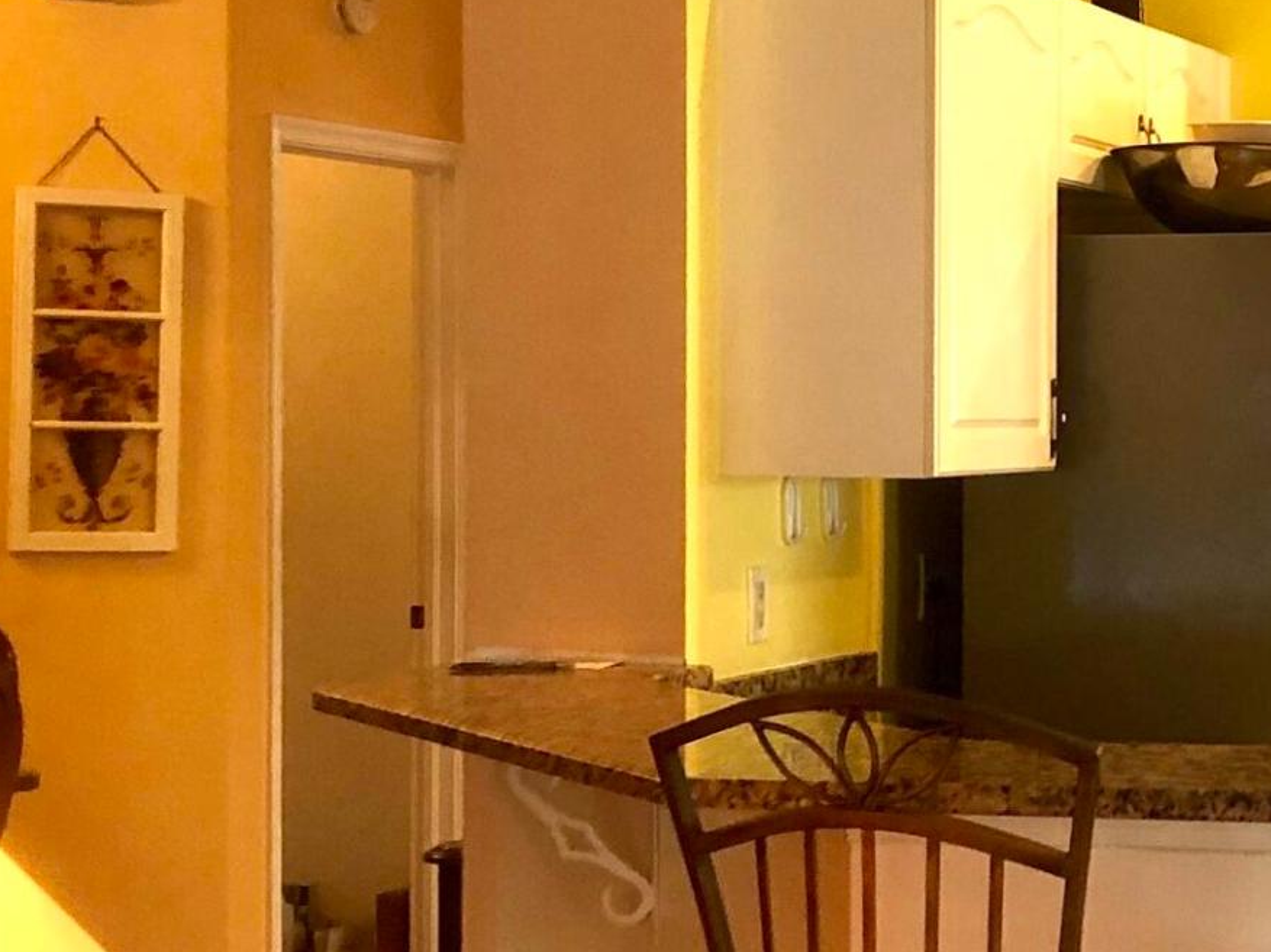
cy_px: 456
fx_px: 3377
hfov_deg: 20.4
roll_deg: +0.4
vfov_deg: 16.1
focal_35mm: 92
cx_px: 1354
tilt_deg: +0.8
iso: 50
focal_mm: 4
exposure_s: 1/15
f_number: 1.8
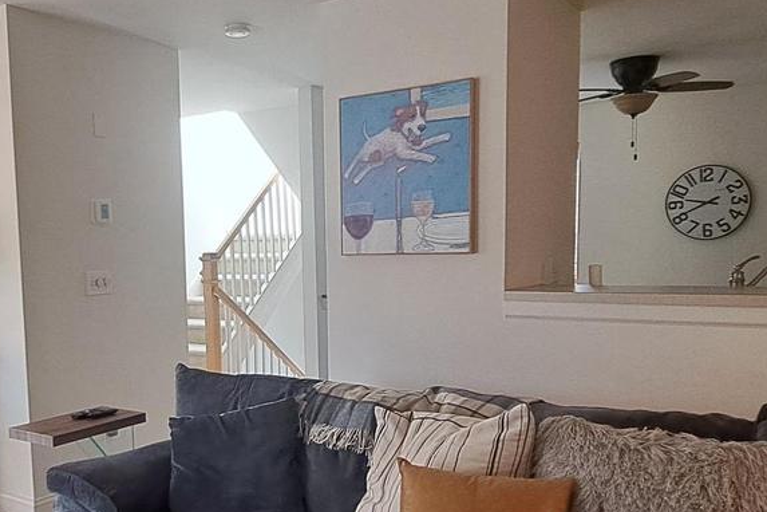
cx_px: 224
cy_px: 331
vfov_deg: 38.5
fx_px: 724
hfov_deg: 54.0
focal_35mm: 34
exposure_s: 1/40
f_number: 2.2
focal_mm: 1.74
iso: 64
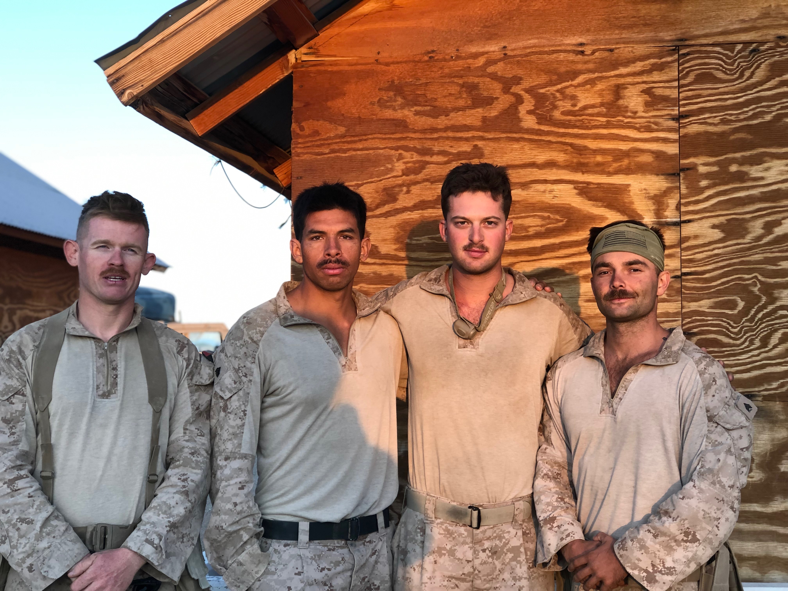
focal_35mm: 57
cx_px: 394
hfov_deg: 33.8
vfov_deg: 25.7
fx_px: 1298
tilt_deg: +3.0
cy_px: 296
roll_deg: +0.2
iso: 25
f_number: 2.8
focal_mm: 6.6
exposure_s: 1/40
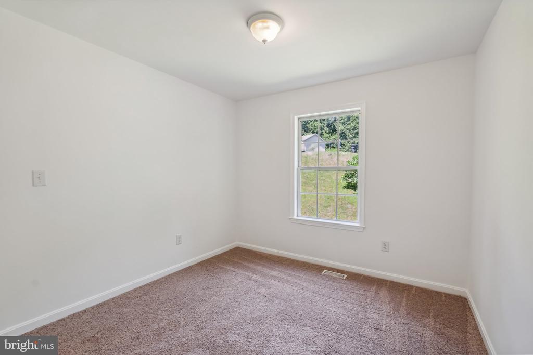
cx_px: 266
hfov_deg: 95.0
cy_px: 178
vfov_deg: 72.1
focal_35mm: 16
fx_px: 244
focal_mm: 16.5
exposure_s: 1/15
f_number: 6.3
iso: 125
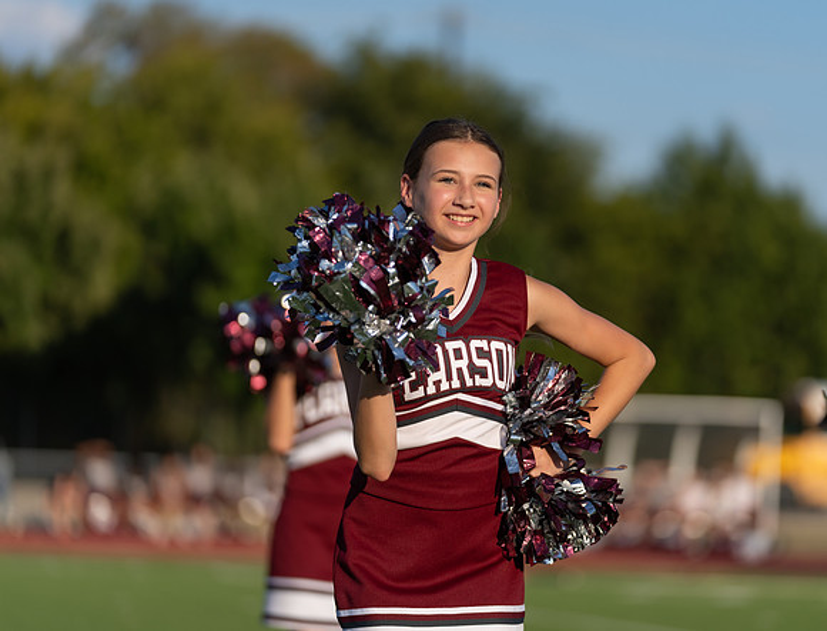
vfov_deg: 7.9
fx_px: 4570
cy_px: 295
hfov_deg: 10.3
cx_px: 479
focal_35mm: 190
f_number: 2.8
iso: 100
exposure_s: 1/2000
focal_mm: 161
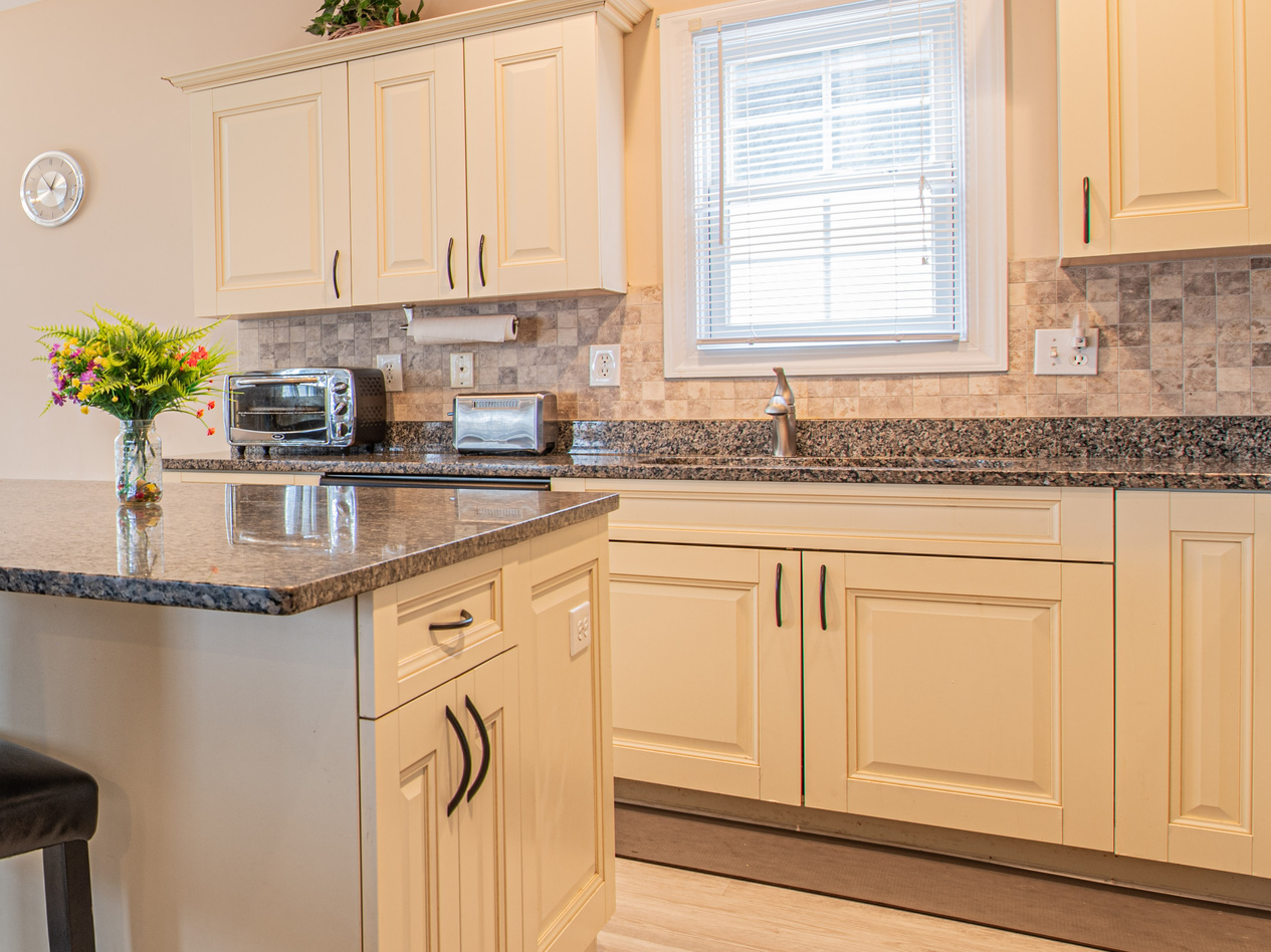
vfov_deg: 41.7
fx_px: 1248
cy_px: 435
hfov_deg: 41.1
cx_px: -181
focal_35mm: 34
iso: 64
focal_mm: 14
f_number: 9
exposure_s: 2.5
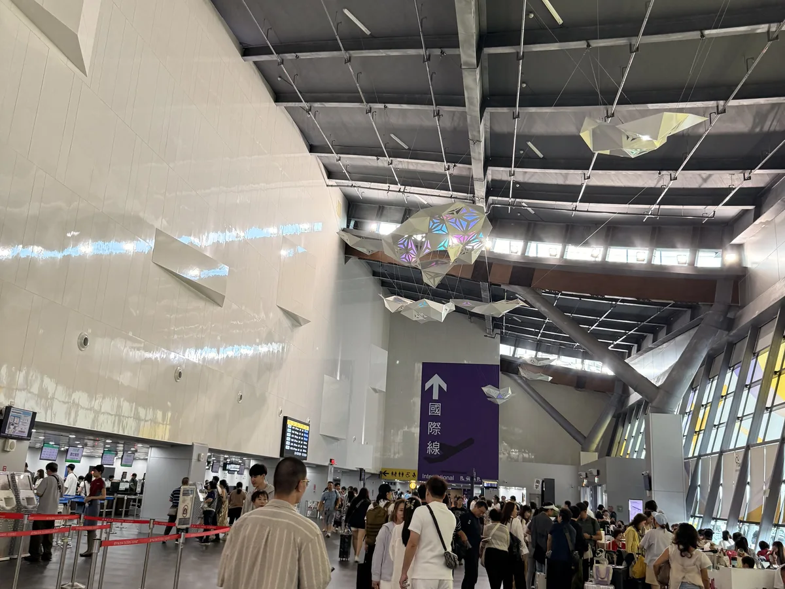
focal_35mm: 24
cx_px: 392
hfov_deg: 71.6
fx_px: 544
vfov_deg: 56.8
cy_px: 294
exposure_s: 1/120
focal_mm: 6.76
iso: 200
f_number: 1.78
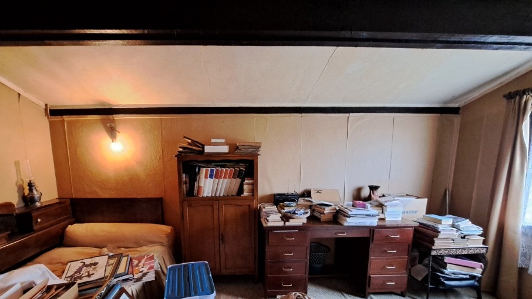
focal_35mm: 16
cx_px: 247
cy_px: 193
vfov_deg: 65.7
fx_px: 226
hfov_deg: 99.2
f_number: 2.2
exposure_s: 1/24
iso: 400
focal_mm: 1.74
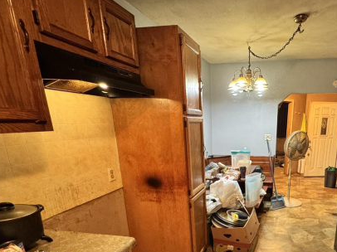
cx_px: 239
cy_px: 187
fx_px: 224
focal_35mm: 23
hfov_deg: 70.6
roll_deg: -0.2
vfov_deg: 56.2
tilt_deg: -15.3
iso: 1000
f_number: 2.2
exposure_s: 1/60
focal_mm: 2.22
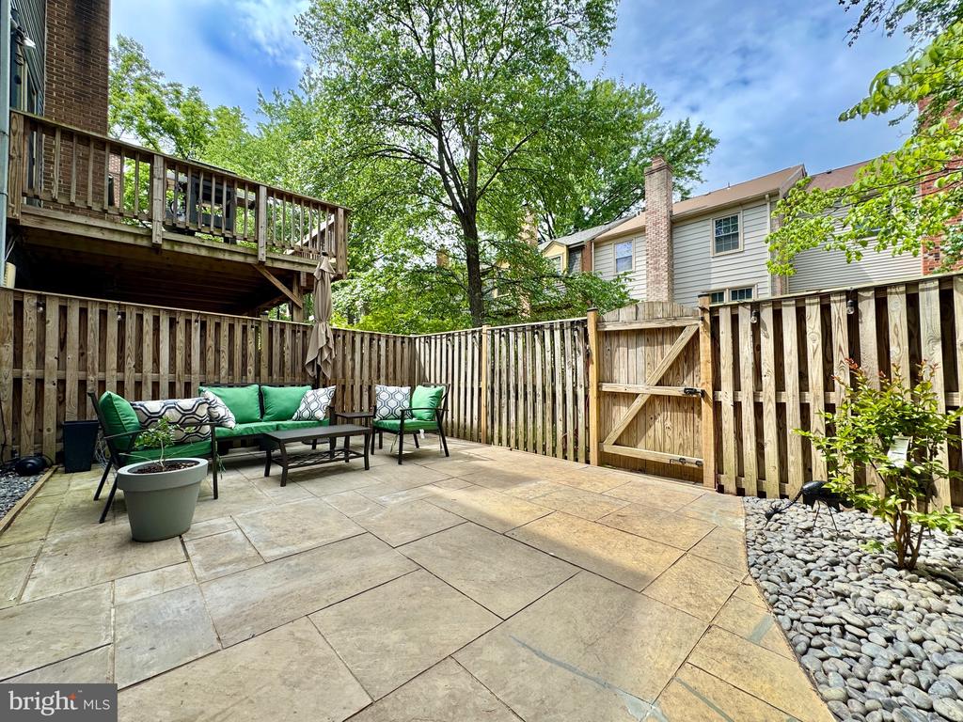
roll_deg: +0.2
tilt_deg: +0.2
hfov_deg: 102.1
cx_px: 482
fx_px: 389
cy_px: 361
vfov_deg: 85.7
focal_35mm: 14
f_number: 2.2
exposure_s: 1/573
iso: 40
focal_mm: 2.22
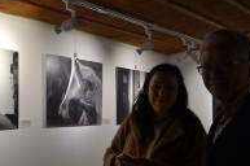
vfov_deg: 23.8
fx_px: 388
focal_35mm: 56
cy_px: 132
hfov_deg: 34.3
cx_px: 40
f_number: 8
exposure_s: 1/40
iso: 800
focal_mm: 18
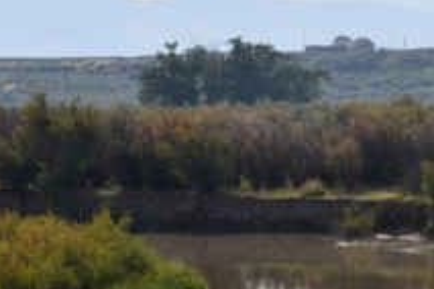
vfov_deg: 5.1
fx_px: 3255
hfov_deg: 7.6
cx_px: 338
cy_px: 333
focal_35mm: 270
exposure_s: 1/500
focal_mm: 60
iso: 220
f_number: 11
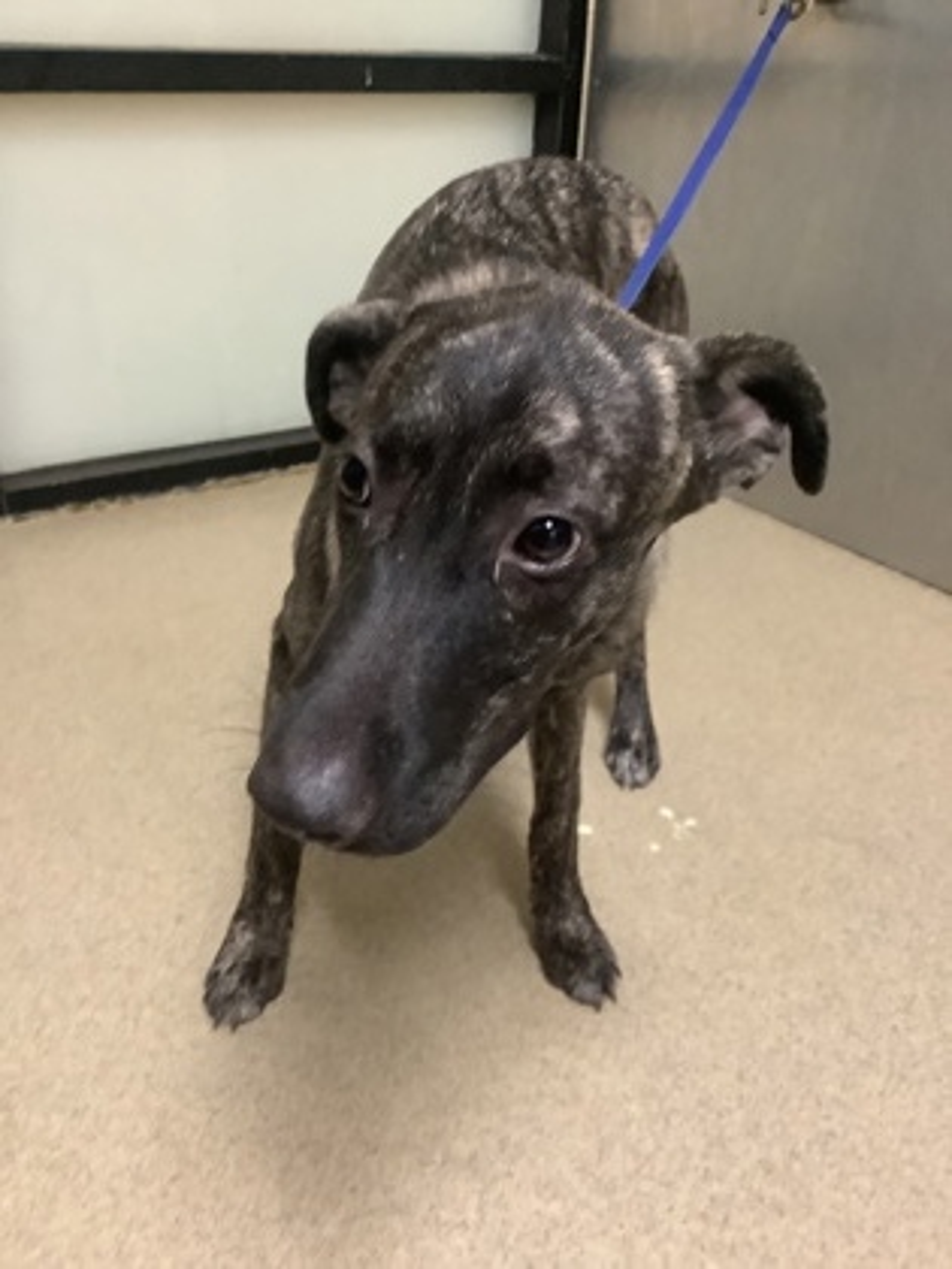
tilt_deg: -28.7
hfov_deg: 45.4
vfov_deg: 58.4
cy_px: 634
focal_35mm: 31
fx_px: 1137
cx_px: 476
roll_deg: -2.7
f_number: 2.4
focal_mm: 3.3
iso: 400
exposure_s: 1/30
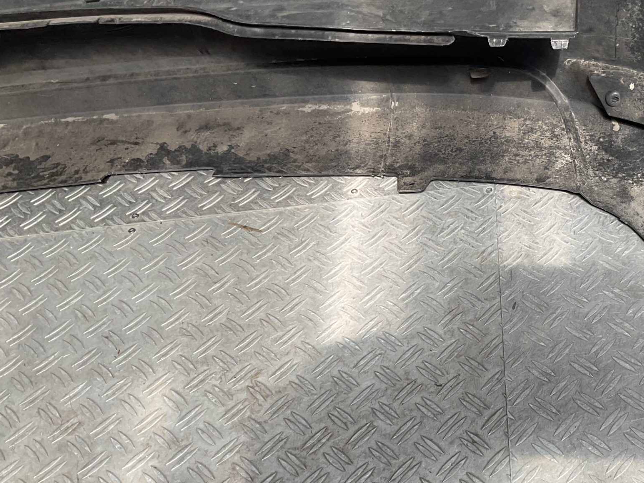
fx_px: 893
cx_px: 524
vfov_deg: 30.2
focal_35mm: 48
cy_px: 291
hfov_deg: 38.1
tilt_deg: -49.2
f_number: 1.8
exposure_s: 1/457
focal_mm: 3
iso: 16
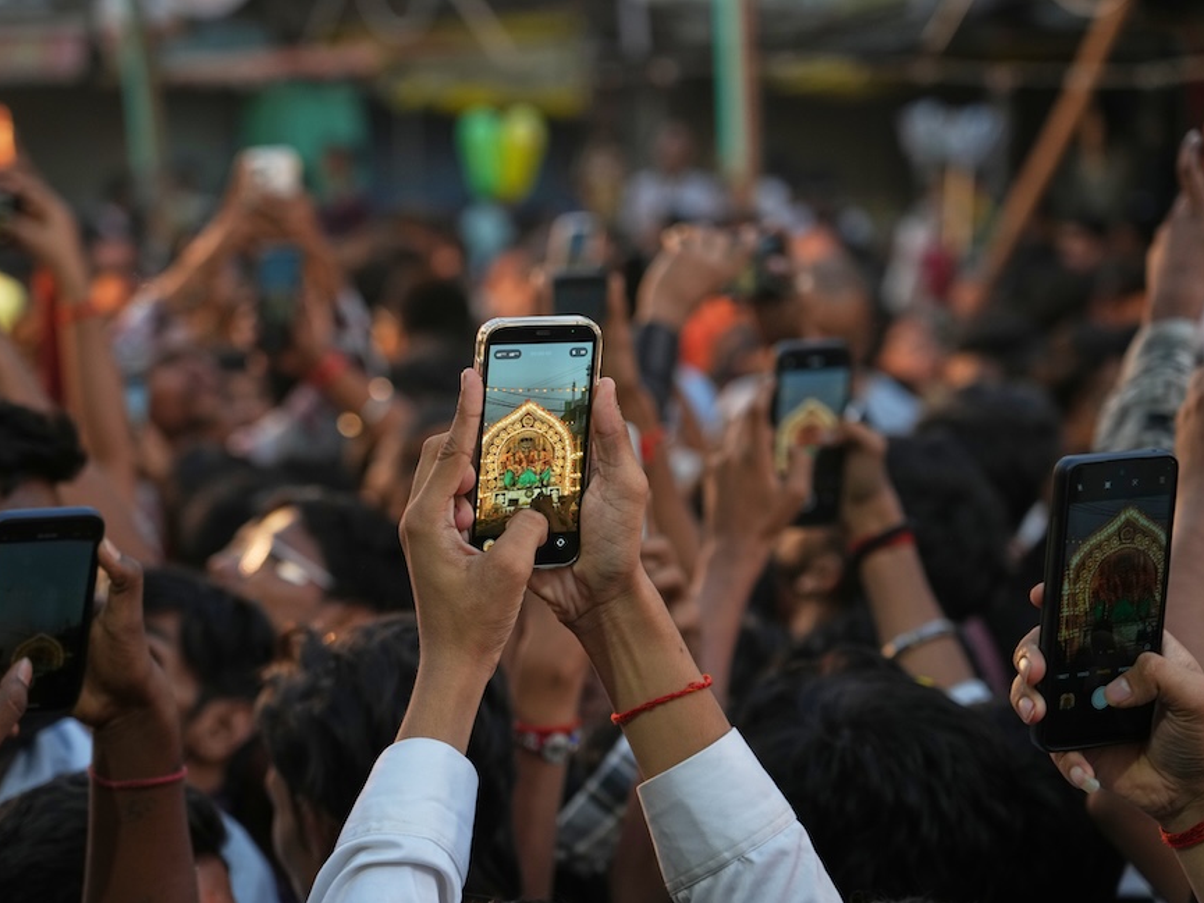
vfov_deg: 13.5
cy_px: 453
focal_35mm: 110
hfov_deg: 17.9
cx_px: 558
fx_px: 3827
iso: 640
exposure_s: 1/160
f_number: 4.5
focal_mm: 101
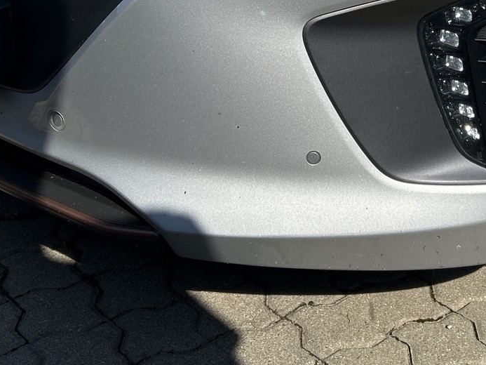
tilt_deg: -15.8
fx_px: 1011
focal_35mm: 72
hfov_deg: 26.6
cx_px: 375
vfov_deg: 19.2
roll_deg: +3.8
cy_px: -84
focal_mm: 5.7
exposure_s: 1/5587
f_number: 1.5
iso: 50
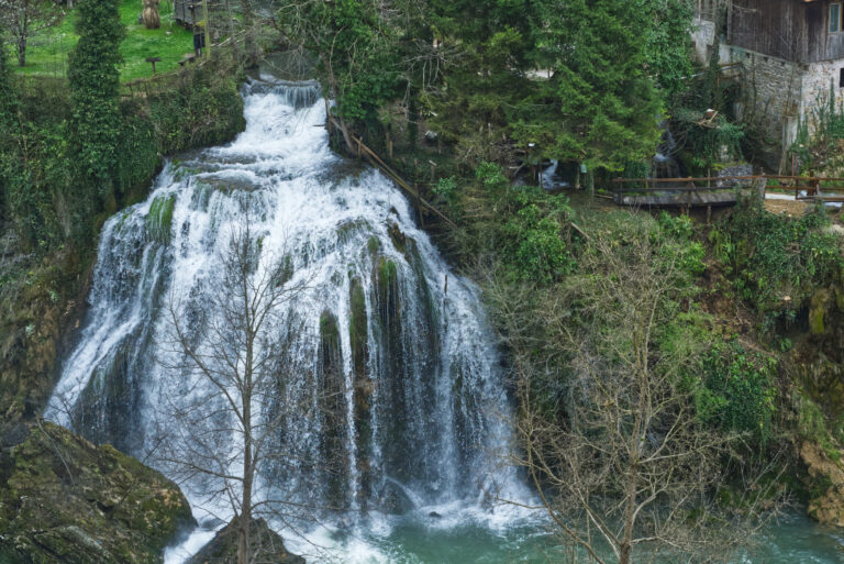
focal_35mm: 75
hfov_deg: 27.0
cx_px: 422
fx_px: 1759
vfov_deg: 18.2
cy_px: 282
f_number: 13
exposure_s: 1/200
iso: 2000
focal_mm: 50
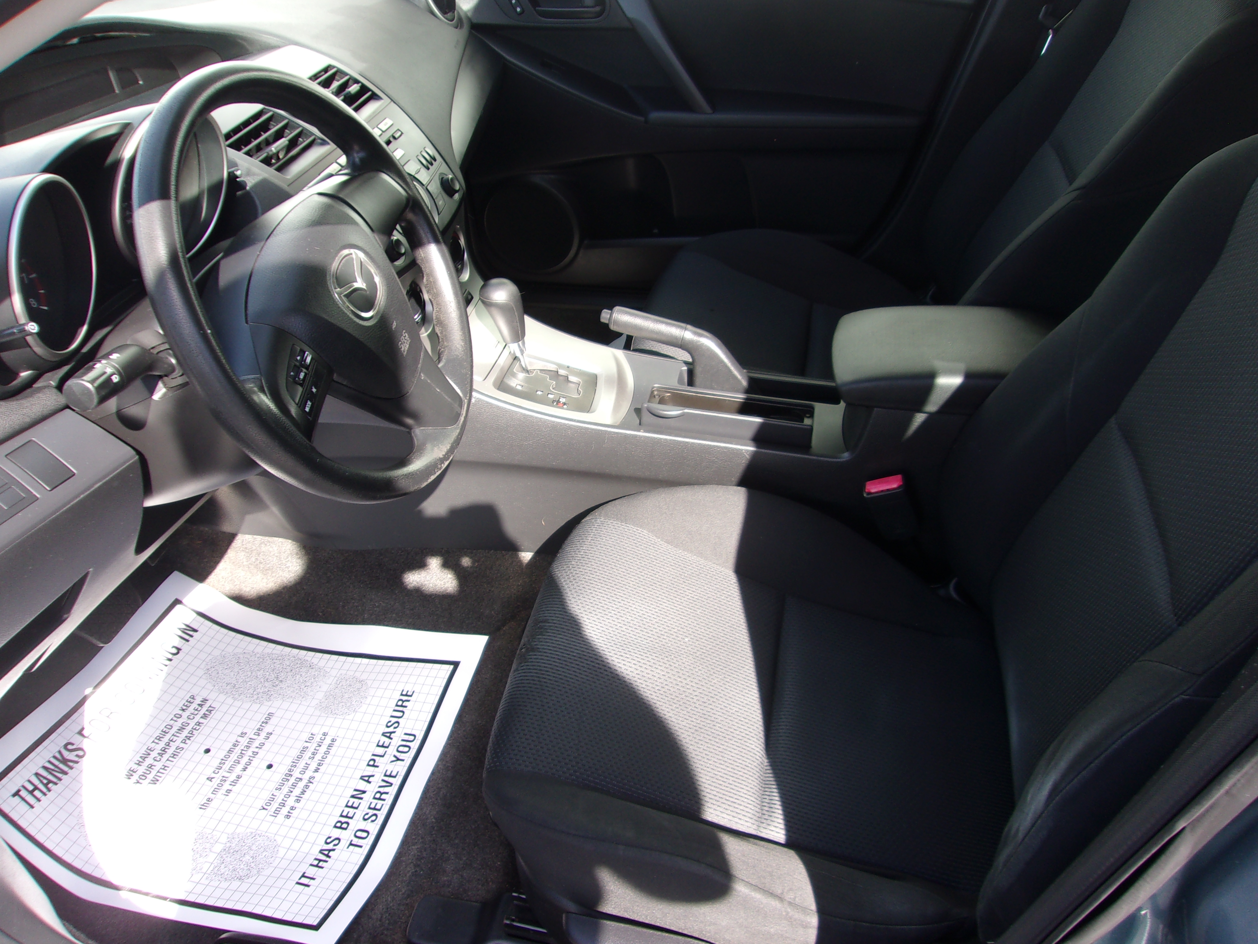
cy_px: 472
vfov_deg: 51.4
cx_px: 629
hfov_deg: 65.3
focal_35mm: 27
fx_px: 981
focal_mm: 4.9
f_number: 3
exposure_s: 1/140
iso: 80
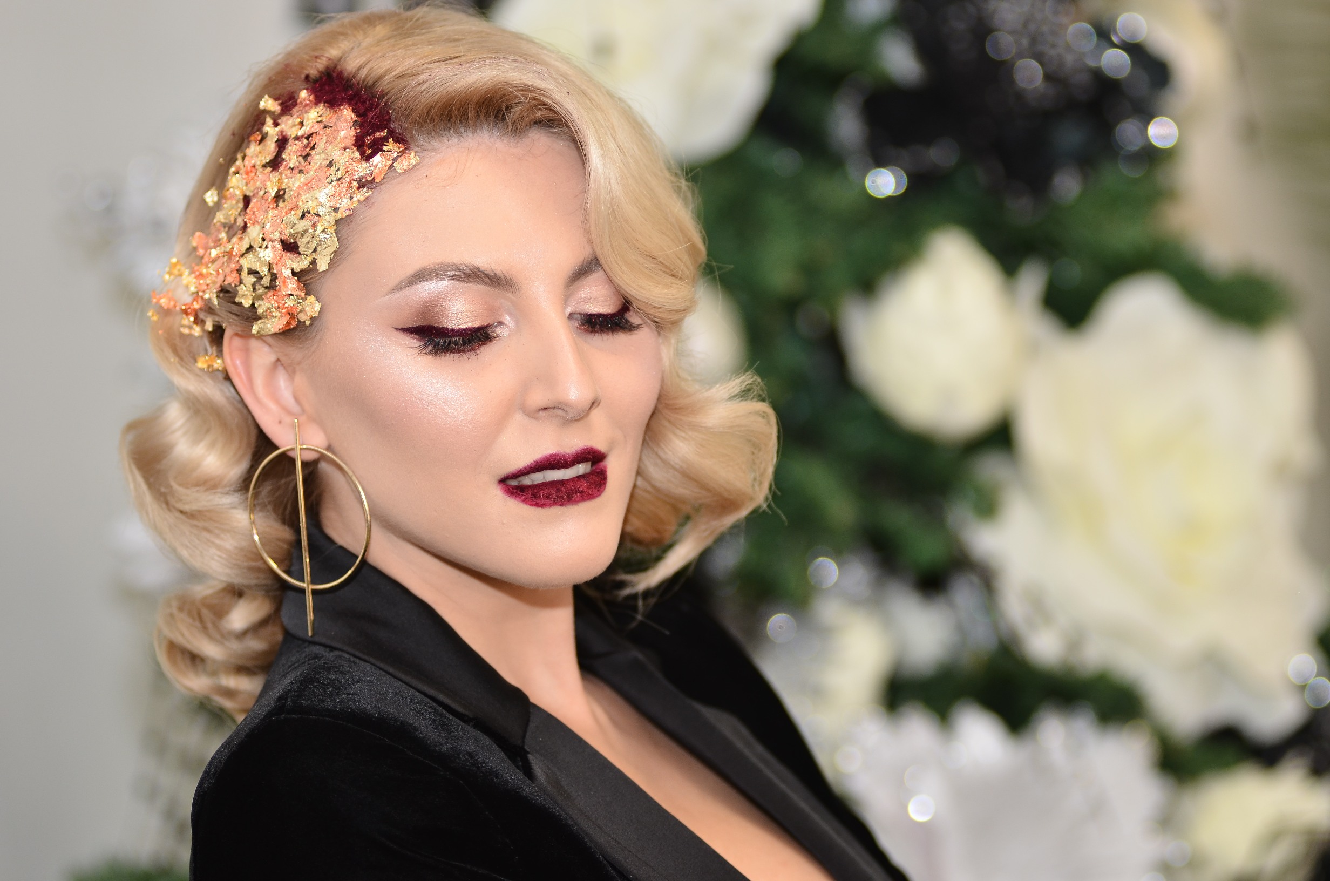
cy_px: 440
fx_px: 5088
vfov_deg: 9.9
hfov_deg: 14.9
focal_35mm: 138
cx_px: 665
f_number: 2.8
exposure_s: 1/160
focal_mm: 92
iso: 320
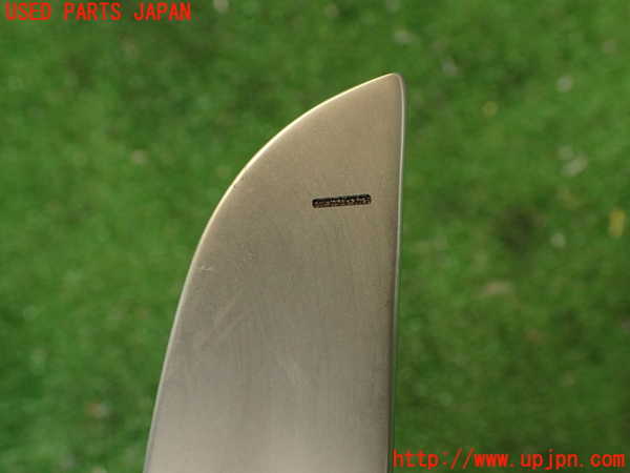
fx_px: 582
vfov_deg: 44.2
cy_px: 236
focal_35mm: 32
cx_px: 315
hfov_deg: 56.8
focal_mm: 5.79
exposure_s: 1/50
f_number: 2.4
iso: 200
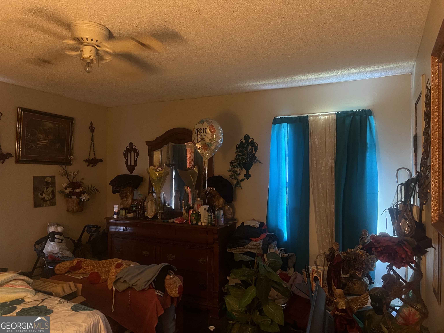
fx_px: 333
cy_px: 166
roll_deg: -0.2
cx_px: 222
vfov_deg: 53.1
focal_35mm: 26
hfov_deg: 67.3
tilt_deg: -0.6
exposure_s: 1/30
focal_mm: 5.7
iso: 640
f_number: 1.5
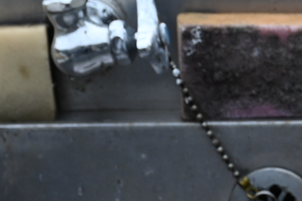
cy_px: 436
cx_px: 662
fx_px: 2676
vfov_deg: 4.2
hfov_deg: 6.2
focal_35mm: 319
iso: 140
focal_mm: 42
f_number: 5.6
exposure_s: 1/250
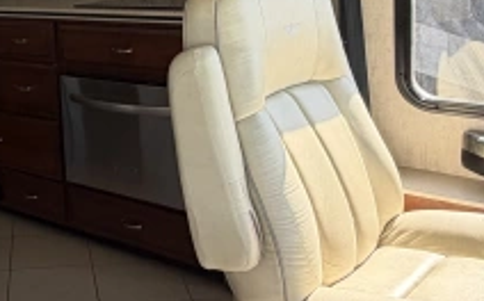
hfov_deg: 33.9
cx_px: 30
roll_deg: +1.0
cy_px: 30
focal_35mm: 56
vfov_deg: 22.5
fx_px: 738
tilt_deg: -7.7
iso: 50
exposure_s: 1/121
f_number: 2.2
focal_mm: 2.22
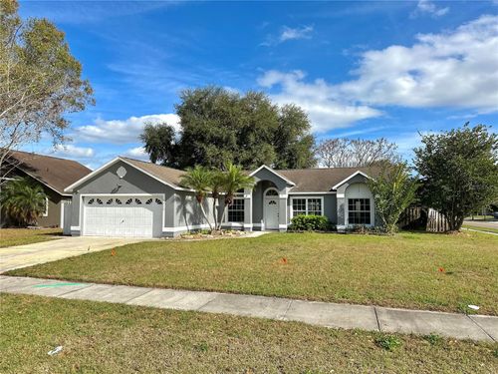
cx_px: 249
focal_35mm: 24
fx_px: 345
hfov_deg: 71.6
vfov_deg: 56.8
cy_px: 187
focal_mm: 6.86
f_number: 1.78
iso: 80
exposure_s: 1/5848
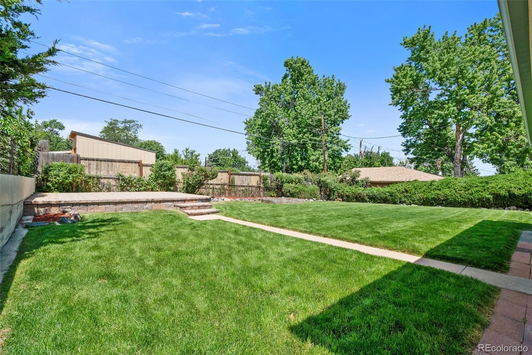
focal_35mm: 15
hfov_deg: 100.4
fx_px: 222
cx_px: 266
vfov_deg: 77.3
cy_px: 178
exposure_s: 1/320
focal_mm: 10
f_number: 8
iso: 400
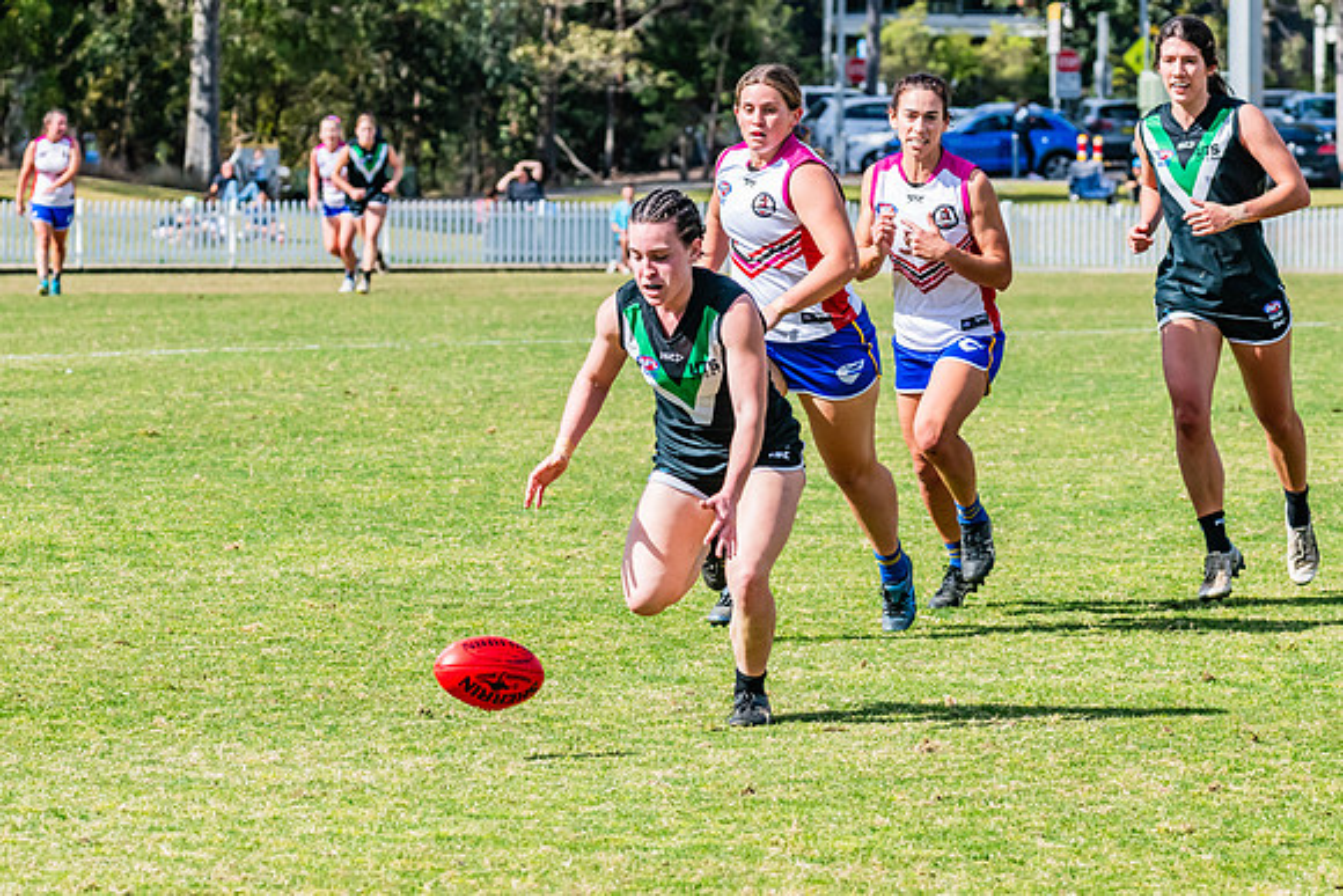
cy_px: 503
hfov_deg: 8.7
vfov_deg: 5.8
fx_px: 8834
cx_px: 712
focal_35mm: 237
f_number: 10
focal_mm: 180
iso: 800
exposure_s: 1/1250
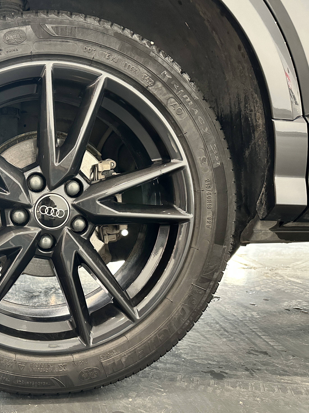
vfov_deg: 55.3
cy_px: 211
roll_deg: -0.1
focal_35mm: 33
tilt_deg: -5.1
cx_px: 45
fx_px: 393
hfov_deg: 40.4
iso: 640
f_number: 1.78
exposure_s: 1/60
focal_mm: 6.86
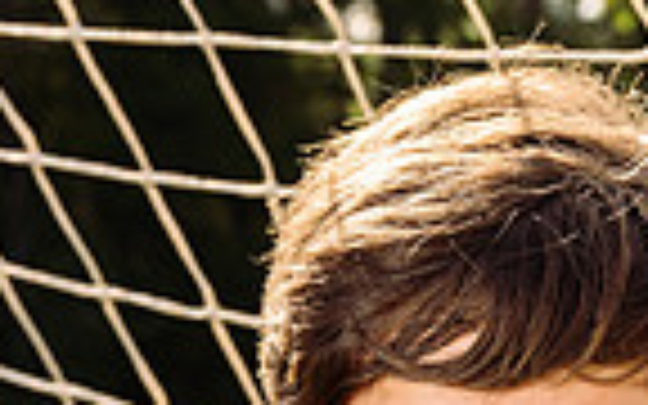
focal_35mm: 162
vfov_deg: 7.5
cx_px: 418
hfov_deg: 12.9
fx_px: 2861
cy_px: 1004
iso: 100
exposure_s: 1/250
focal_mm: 51
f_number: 7.1
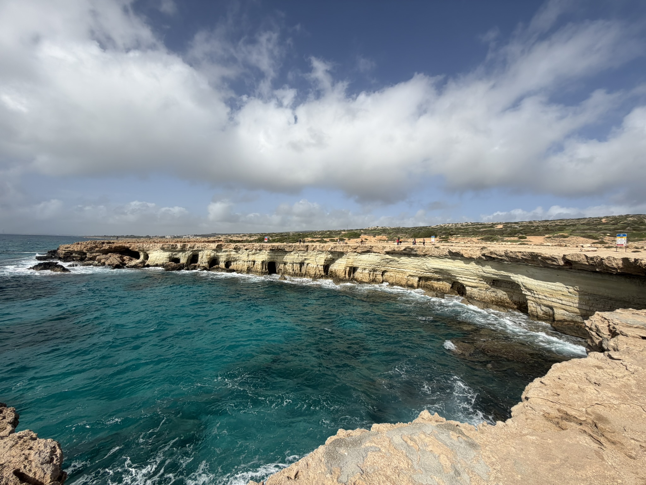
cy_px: 242
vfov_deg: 85.7
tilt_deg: +1.5
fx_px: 261
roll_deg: -2.9
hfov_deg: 102.1
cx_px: 323
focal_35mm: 14
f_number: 2.2
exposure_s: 1/1431
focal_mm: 2.22
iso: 20
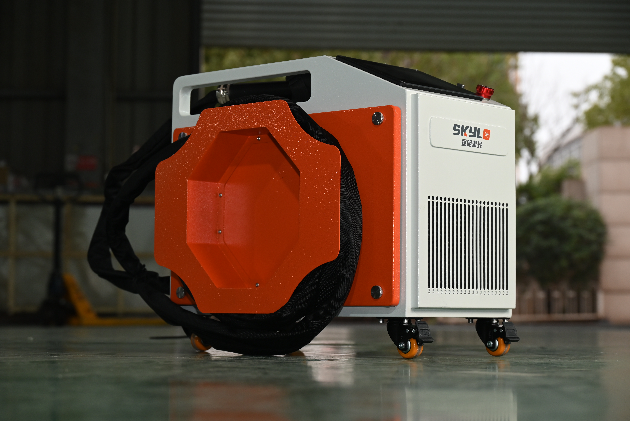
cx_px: 315
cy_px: 210
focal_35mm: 82
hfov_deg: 24.8
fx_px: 1435
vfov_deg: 16.7
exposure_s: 1/100
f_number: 7.1
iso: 640
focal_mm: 82
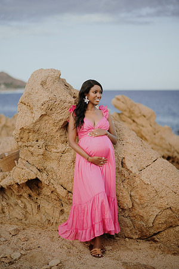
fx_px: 433
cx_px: 90
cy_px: 134
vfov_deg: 34.5
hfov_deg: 23.4
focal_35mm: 58
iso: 50
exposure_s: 1/2000
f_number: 1.4
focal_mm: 58
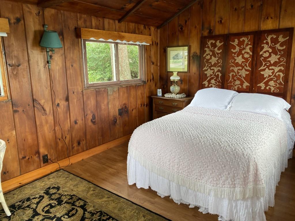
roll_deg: +0.8
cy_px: 110
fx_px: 222
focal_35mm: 26
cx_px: 148
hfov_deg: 67.3
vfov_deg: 53.1
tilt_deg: -12.2
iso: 125
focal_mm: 4.25
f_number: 1.8
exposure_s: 1/121
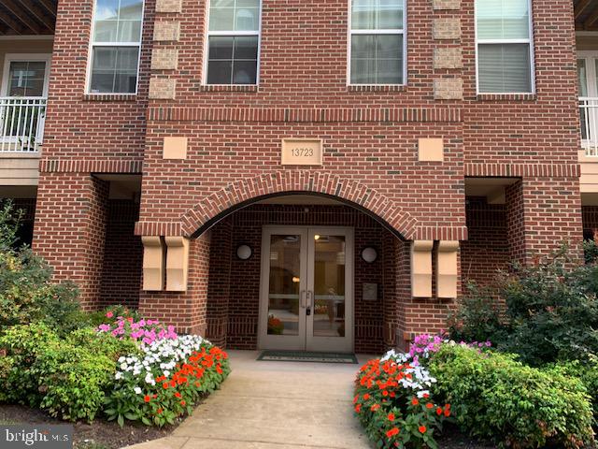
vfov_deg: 53.1
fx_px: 449
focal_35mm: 26
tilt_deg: +9.9
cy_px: 224
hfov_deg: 67.3
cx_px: 299
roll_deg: -1.7
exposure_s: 1/121
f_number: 1.8
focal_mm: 4.25
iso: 50
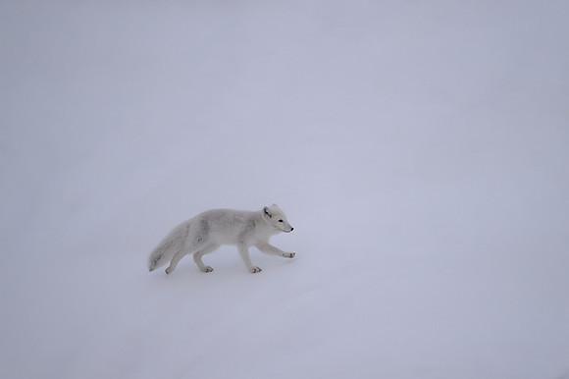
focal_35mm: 560
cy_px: 190
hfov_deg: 3.7
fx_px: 8846
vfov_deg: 2.5
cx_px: 284
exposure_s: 1/1600
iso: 2500
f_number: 4
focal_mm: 560
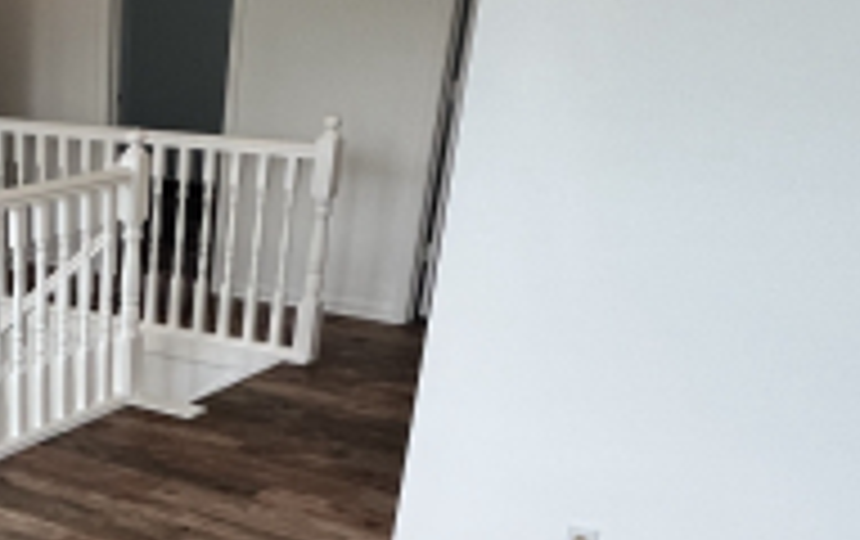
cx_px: 23
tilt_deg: -30.0
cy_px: 686
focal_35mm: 48
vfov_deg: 24.0
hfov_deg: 37.8
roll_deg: -0.4
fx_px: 1127
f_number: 1.8
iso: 125
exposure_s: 1/120
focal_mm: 1.57
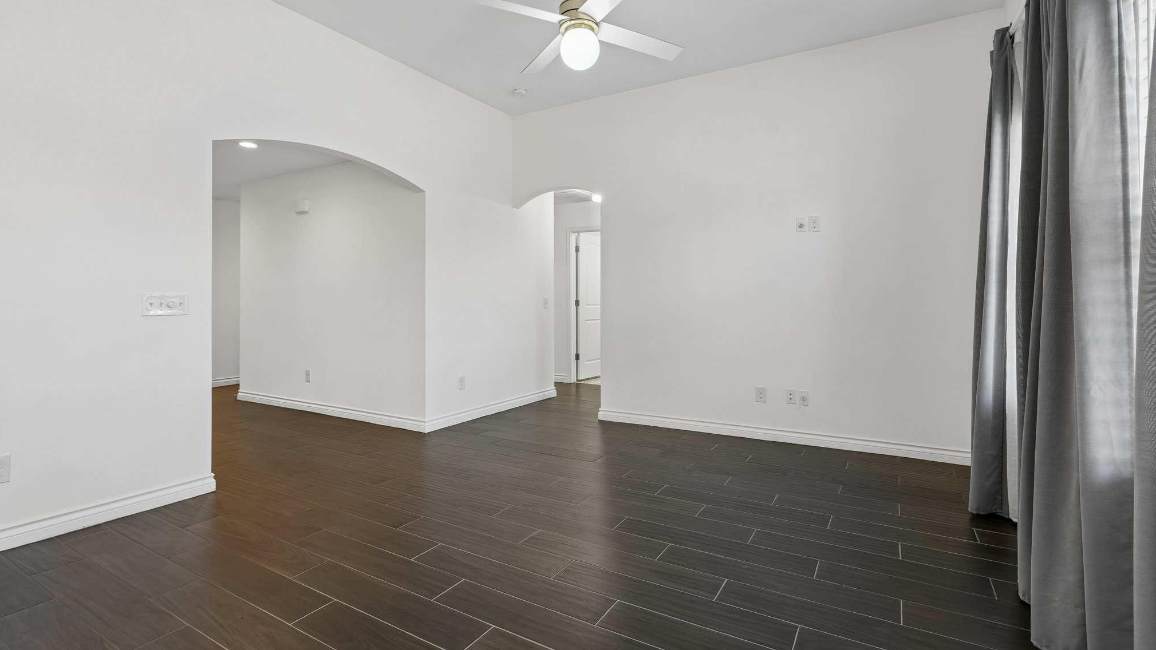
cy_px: 296
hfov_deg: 95.9
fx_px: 521
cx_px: 579
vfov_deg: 63.8
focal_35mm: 17
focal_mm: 16
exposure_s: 1/13
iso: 200
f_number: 8
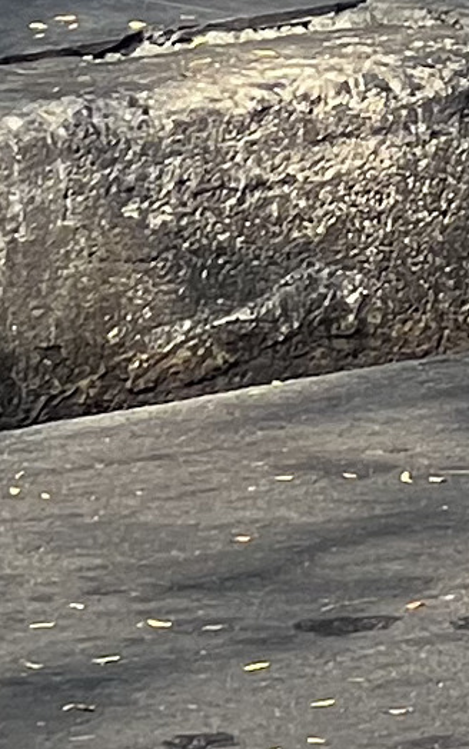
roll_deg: +1.7
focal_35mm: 623
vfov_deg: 3.3
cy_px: -1344
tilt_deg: -1.7
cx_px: 2665
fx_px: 12727
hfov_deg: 2.0
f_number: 2.8
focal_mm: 9
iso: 32
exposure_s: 1/122
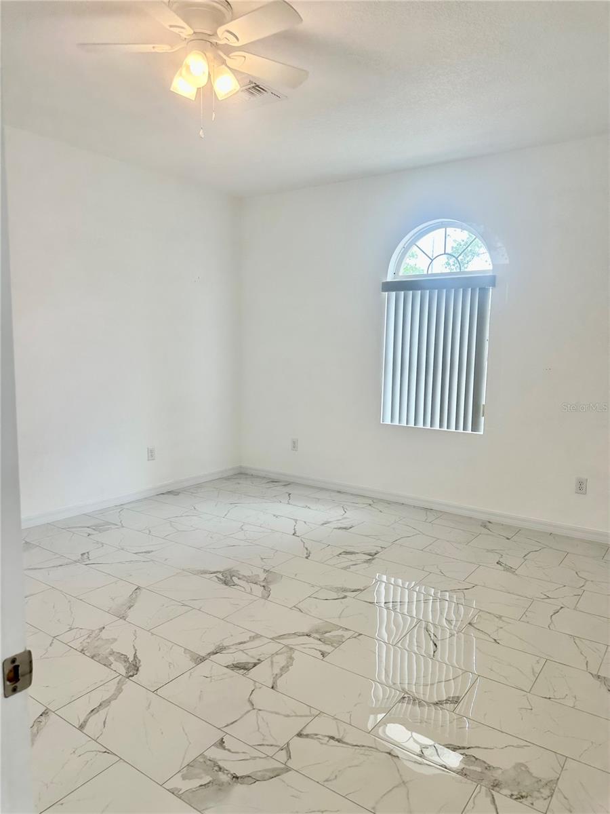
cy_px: 407
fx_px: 564
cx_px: 305
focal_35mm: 24
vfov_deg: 71.6
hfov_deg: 56.8
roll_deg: -1.9
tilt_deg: -5.9
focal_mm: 6.86
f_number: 1.78
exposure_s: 1/164
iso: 80
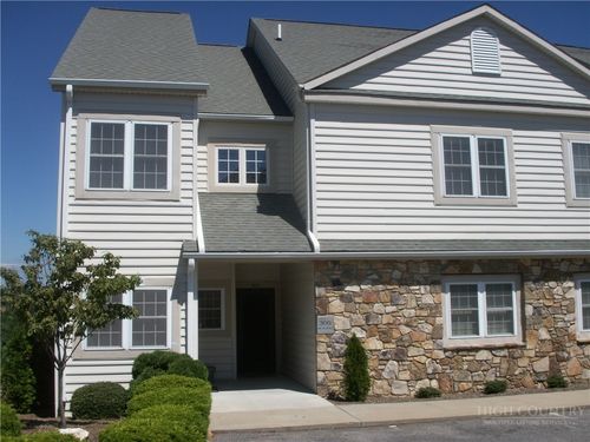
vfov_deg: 38.7
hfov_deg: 50.1
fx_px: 631
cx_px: 295
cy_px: 221
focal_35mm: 37
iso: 50
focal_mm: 7.7
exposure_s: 1/400
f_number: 7.1
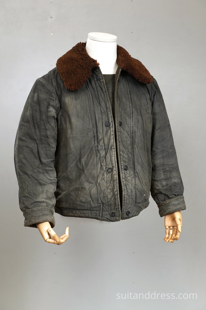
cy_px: 155
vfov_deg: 41.1
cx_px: 103
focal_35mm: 48
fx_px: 412
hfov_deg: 28.1
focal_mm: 32
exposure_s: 1/25
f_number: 5.6
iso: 250
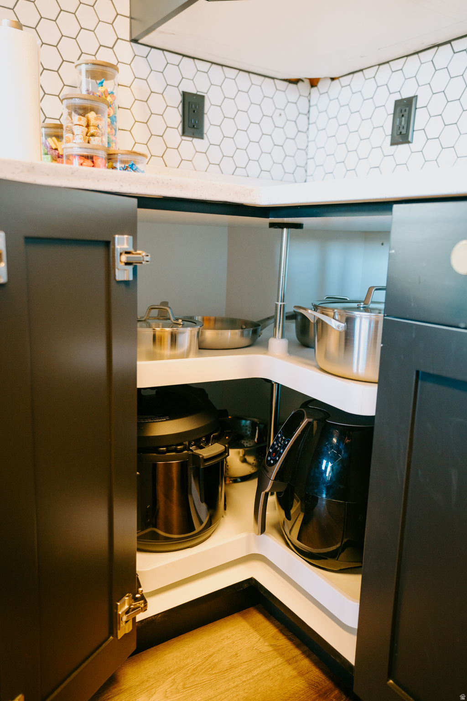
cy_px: 350
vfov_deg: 65.5
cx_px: 234
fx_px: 545
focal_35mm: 28
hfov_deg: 46.4
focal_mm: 28
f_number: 2.8
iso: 320
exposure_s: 1/125
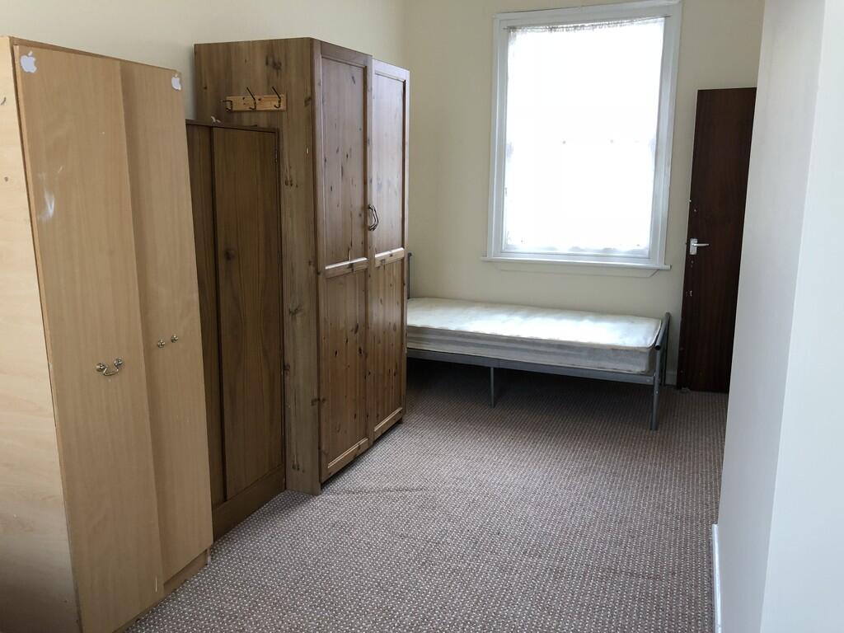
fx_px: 683
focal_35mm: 28
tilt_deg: -9.6
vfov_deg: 49.7
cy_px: 316
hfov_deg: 63.4
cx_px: 422
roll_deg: -1.4
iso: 32
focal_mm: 4
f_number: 1.8
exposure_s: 1/30
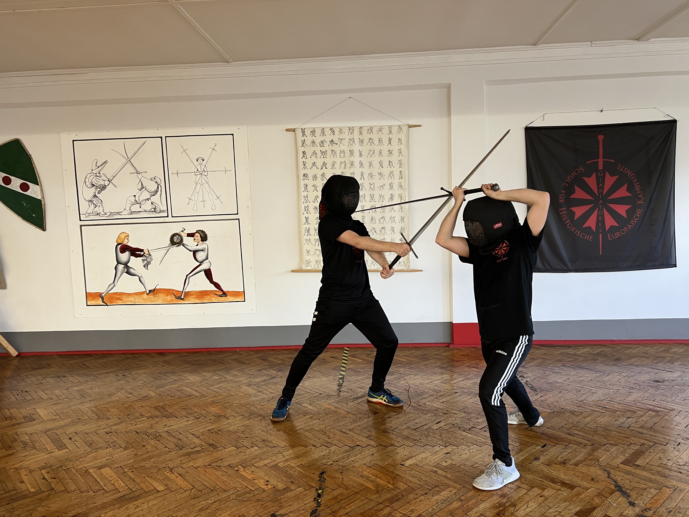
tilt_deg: -5.8
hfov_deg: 67.3
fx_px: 518
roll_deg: +1.1
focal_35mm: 26
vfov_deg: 53.1
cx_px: 344
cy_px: 258
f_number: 1.5
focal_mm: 5.7
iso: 100
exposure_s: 1/50
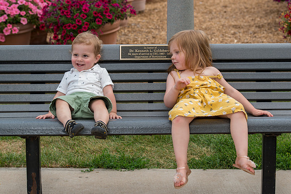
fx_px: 892
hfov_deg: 18.5
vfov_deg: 12.4
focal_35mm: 110
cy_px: 73
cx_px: 144
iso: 400
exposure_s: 1/250
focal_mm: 86
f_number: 6.3
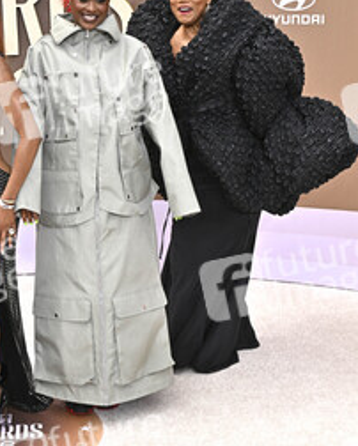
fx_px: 886
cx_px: 129
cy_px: 191
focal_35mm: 67
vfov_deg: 28.3
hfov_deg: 22.8
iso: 400
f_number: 10
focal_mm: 45
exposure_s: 1/320
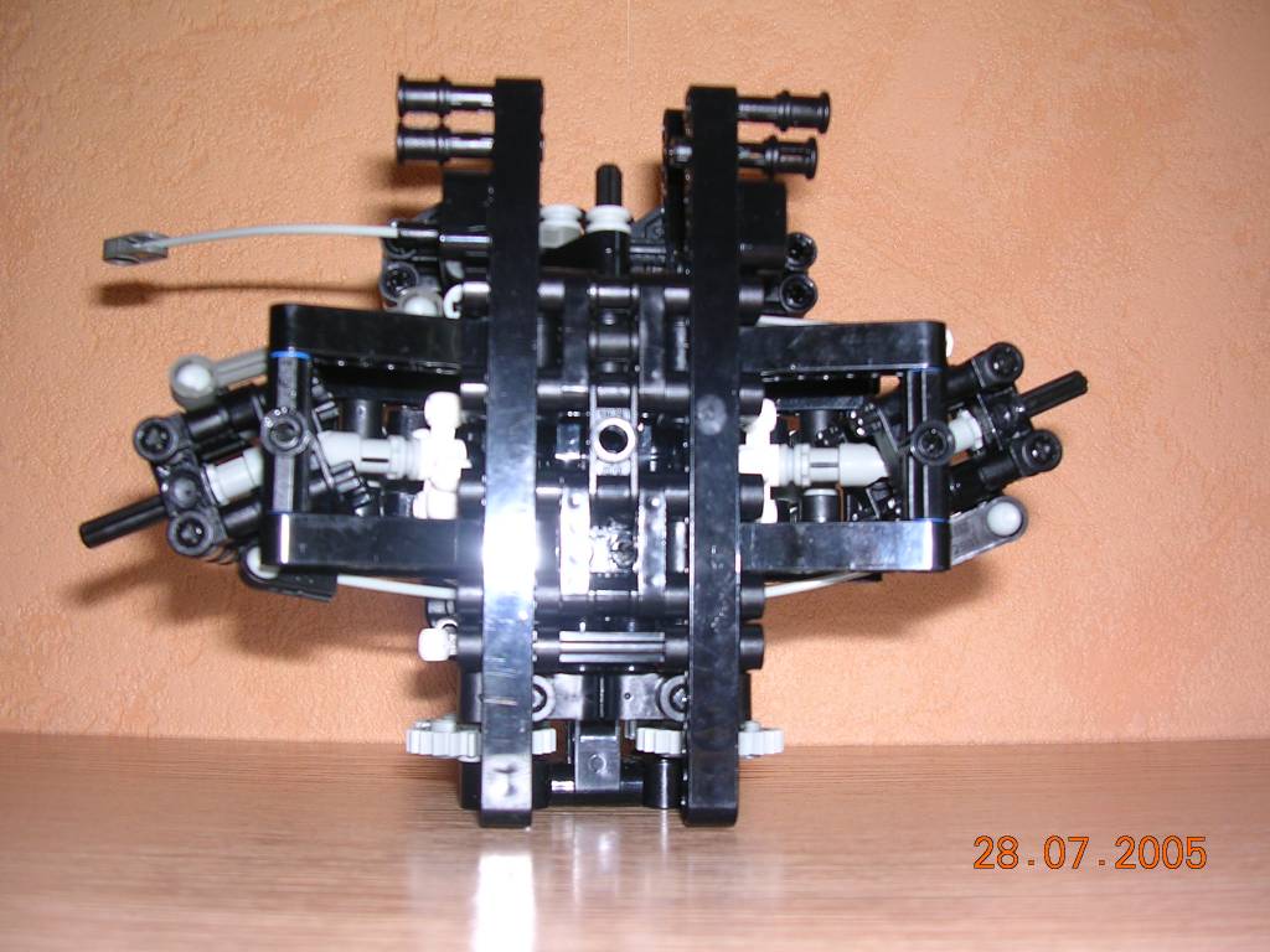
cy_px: 476
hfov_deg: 49.0
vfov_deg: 37.7
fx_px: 1394
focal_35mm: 38
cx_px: 635
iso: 100
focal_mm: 5.8
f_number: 2.8
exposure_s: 1/60.1
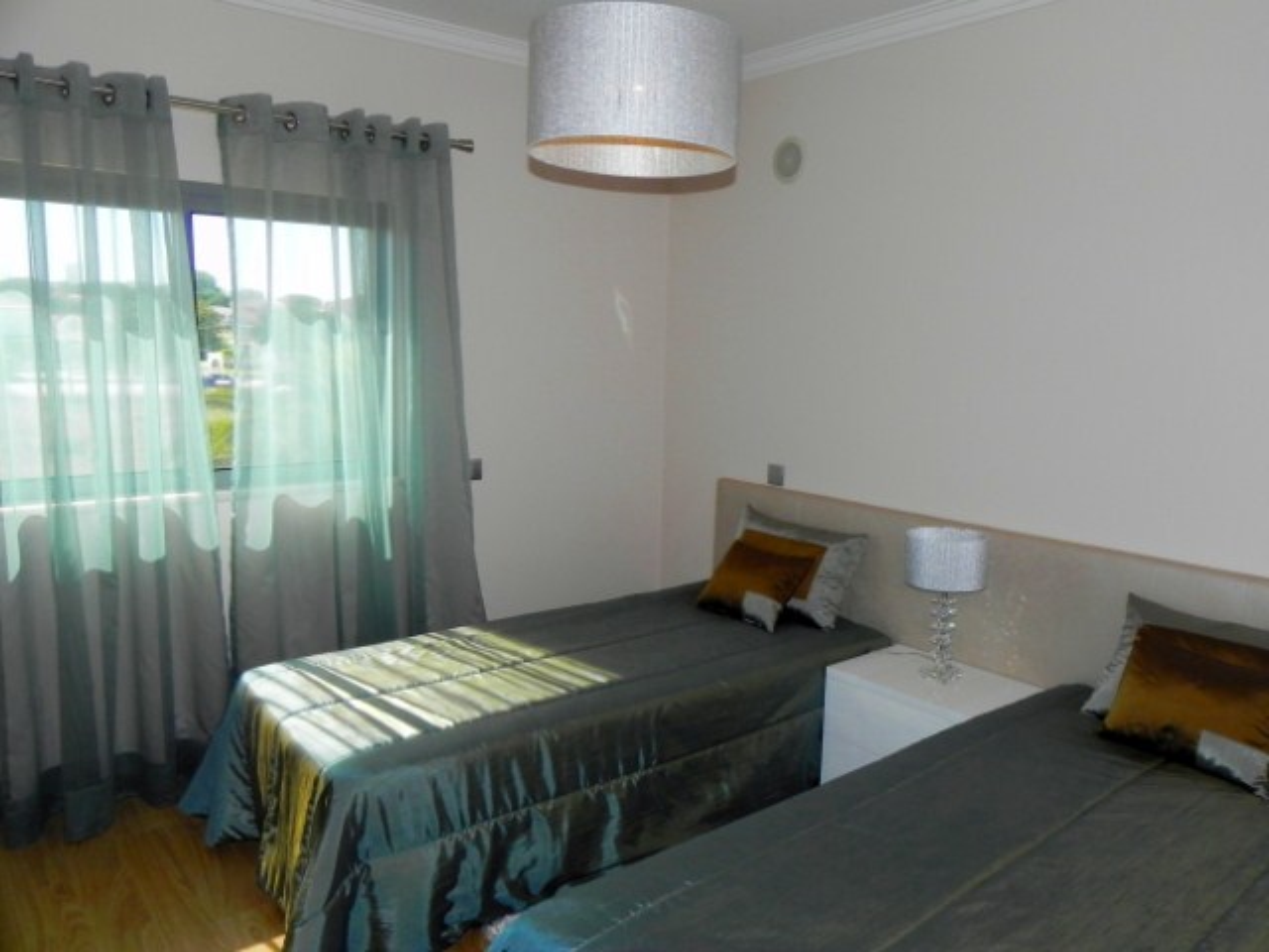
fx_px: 953
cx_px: 634
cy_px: 476
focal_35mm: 26
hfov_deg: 67.3
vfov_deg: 53.1
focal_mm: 4.6
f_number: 5.6
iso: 160
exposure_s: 1/214
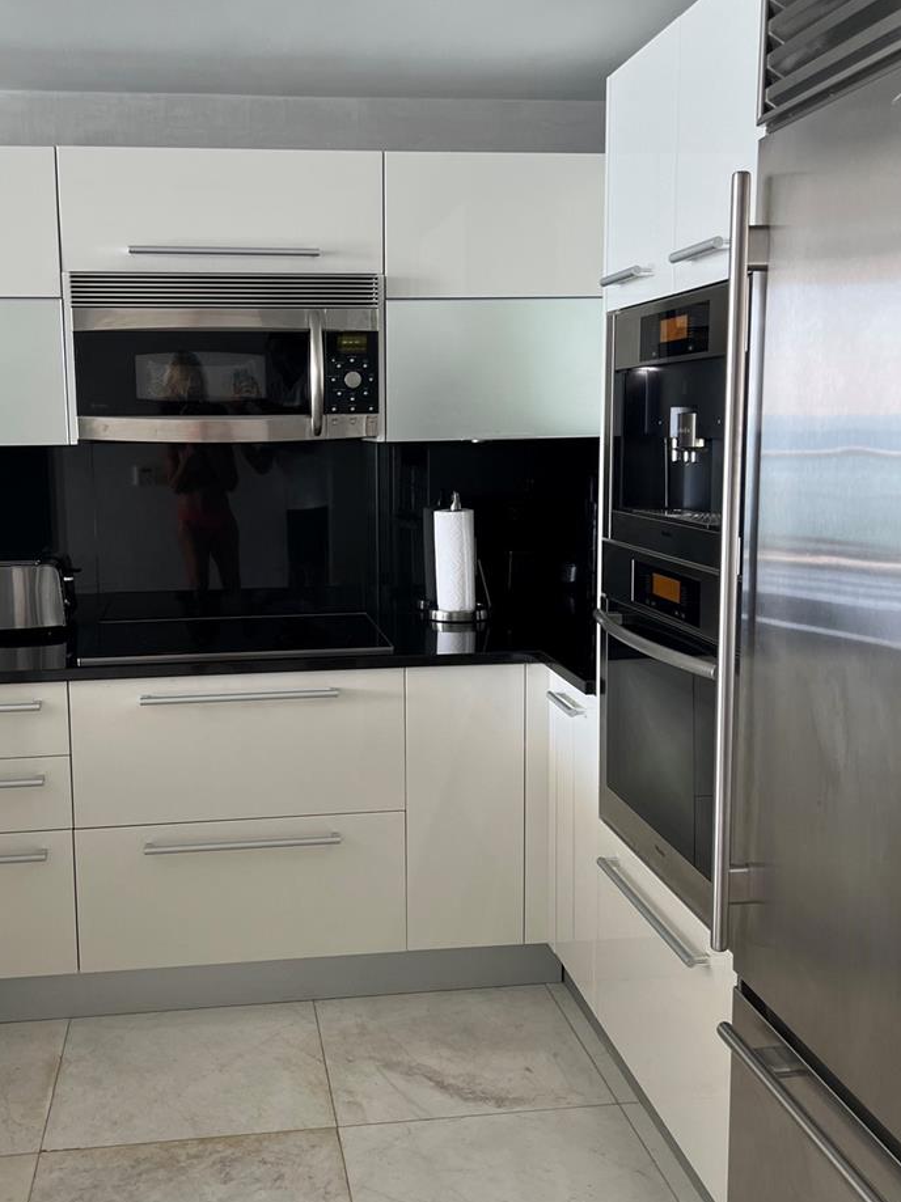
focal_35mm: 34
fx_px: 1181
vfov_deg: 53.9
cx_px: 348
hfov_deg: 41.5
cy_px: 572
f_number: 1.5
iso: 125
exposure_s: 1/101
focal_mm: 5.7
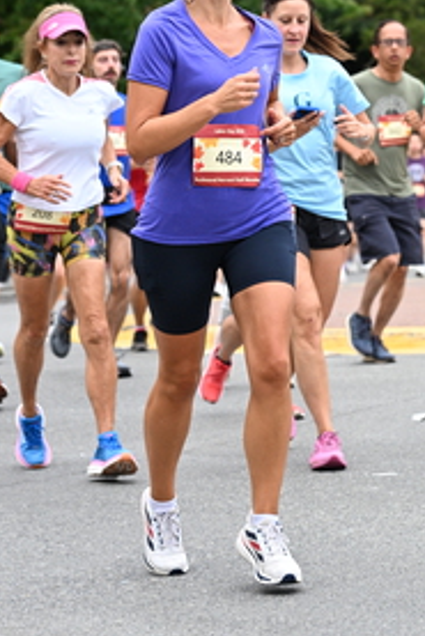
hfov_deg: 9.6
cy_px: 158
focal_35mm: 143
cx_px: 268
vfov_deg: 14.3
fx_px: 2529
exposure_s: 1/800
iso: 1600
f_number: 4
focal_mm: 72
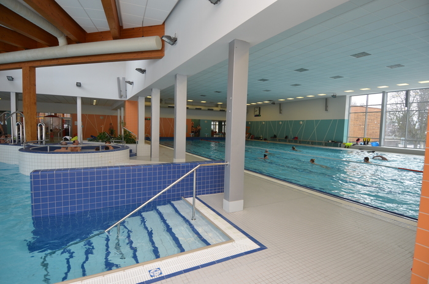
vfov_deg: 67.2
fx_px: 214
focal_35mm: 18
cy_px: 142
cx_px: 214
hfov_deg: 90.1
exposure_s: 1/80
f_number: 4.5
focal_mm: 12
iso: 200
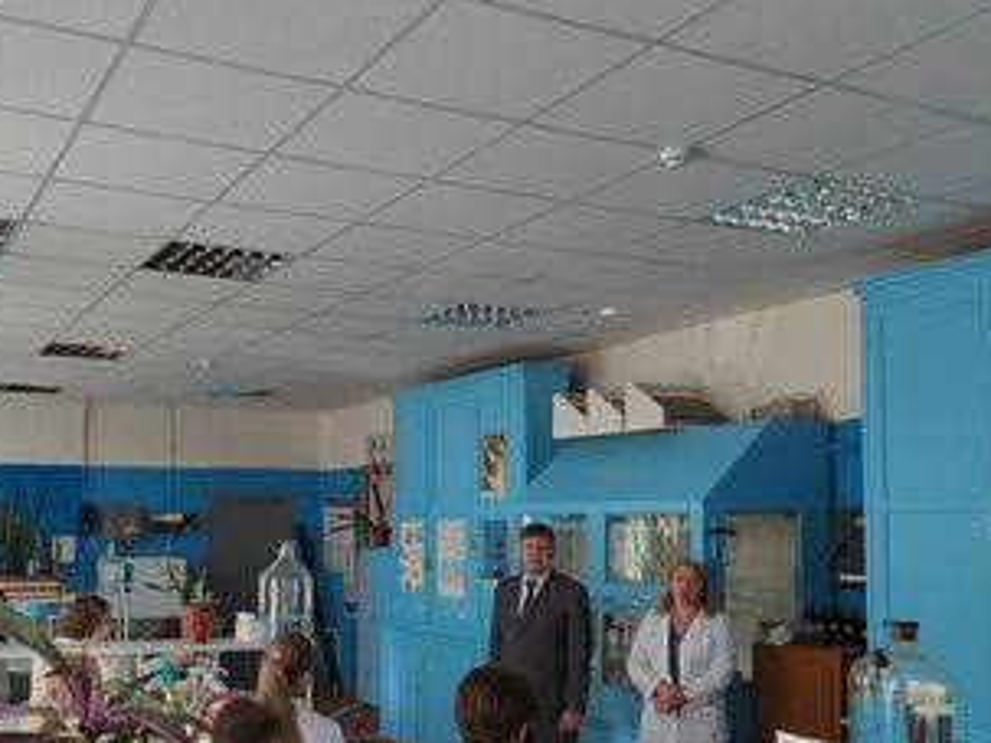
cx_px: 376
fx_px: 1087
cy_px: 473
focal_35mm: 38
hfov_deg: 48.6
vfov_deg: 37.4
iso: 100
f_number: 1.9
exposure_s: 1/190
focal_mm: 5.52
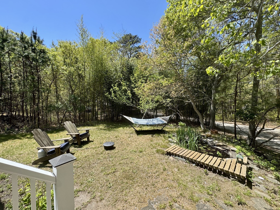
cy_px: 105
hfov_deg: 102.1
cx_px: 140
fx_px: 113
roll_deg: -1.0
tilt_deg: -2.6
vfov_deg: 85.7
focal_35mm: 14
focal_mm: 2.22
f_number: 2.2
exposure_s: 1/771
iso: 40
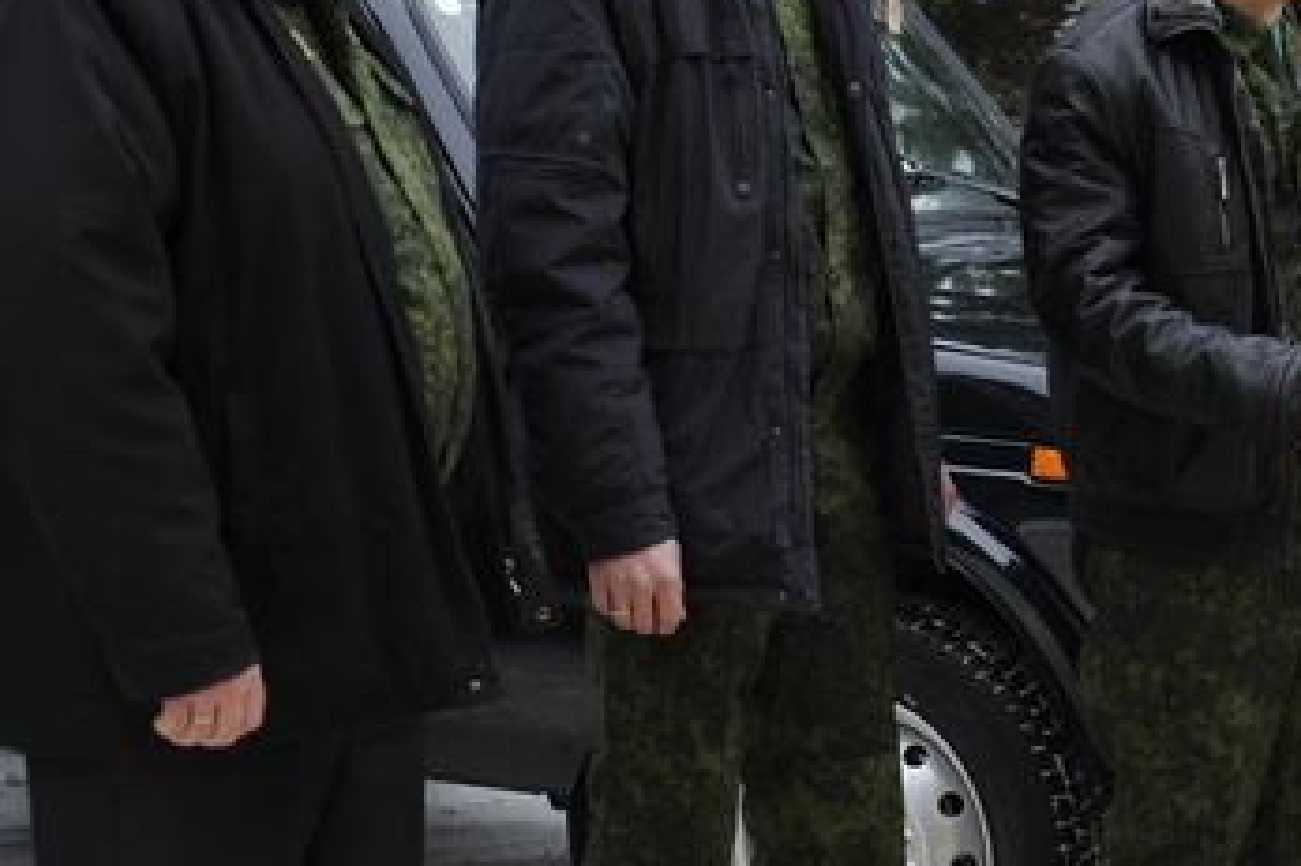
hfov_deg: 19.7
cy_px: 397
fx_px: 3648
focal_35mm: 101
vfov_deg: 13.5
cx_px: 1252
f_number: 3.5
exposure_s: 1/400
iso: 320
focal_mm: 50
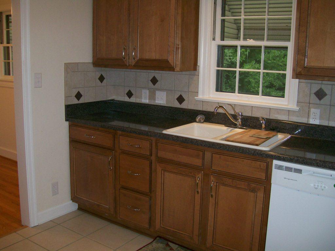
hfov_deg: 51.4
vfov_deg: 39.7
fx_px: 348
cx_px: 168
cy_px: 126
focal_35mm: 36
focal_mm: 6
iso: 80
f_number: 2.7
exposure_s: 1/64
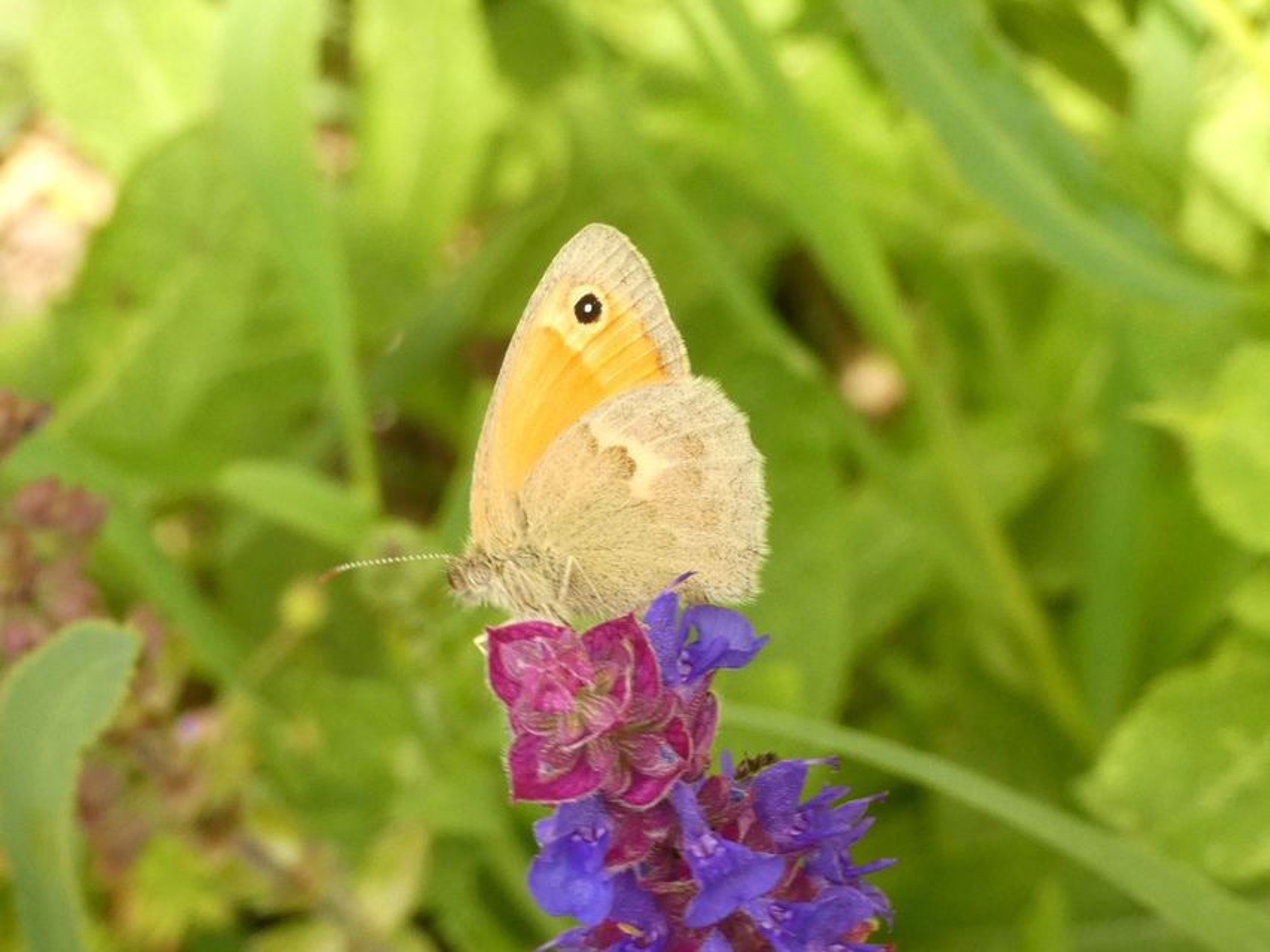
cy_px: 476
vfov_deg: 9.5
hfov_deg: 12.6
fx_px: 5761
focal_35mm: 157
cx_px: 635
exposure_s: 1/80
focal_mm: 28.1
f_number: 5.4
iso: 200
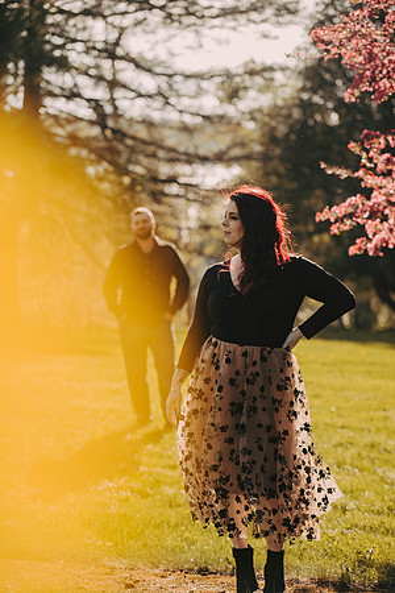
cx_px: 198
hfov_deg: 15.9
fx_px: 1415
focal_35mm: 86
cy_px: 296
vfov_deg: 23.6
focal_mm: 86
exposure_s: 1/2000
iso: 400
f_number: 2.8
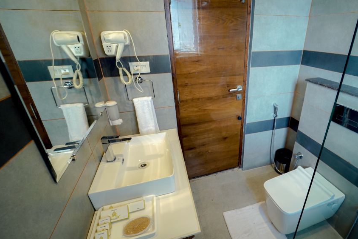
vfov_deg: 70.4
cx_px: 215
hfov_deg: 92.0
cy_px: 114
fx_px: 169
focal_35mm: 17
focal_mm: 14
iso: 1600
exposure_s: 1/50
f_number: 4.5
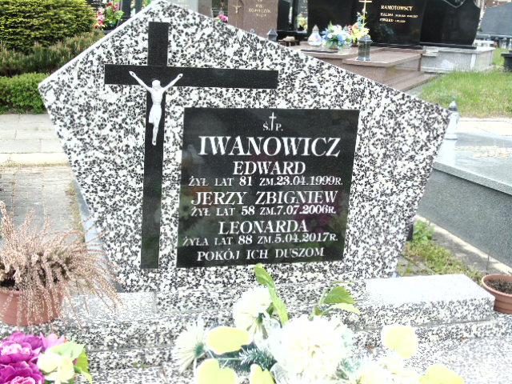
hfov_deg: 41.2
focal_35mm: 46
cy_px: 192
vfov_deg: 31.5
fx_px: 680
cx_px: 256
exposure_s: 1/100
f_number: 4.1
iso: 80
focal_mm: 8.2
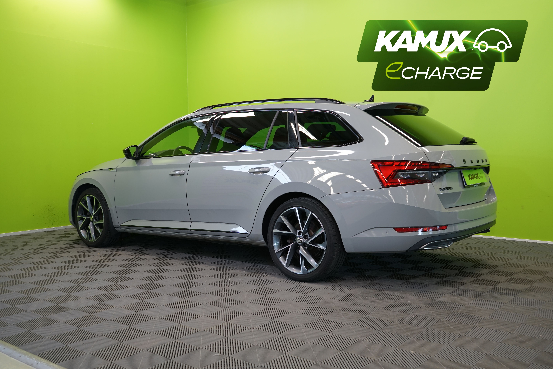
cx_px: 276
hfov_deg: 54.4
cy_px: 184
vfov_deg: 37.9
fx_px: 538
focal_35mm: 35
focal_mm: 35
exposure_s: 1/30
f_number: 6.3
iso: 500
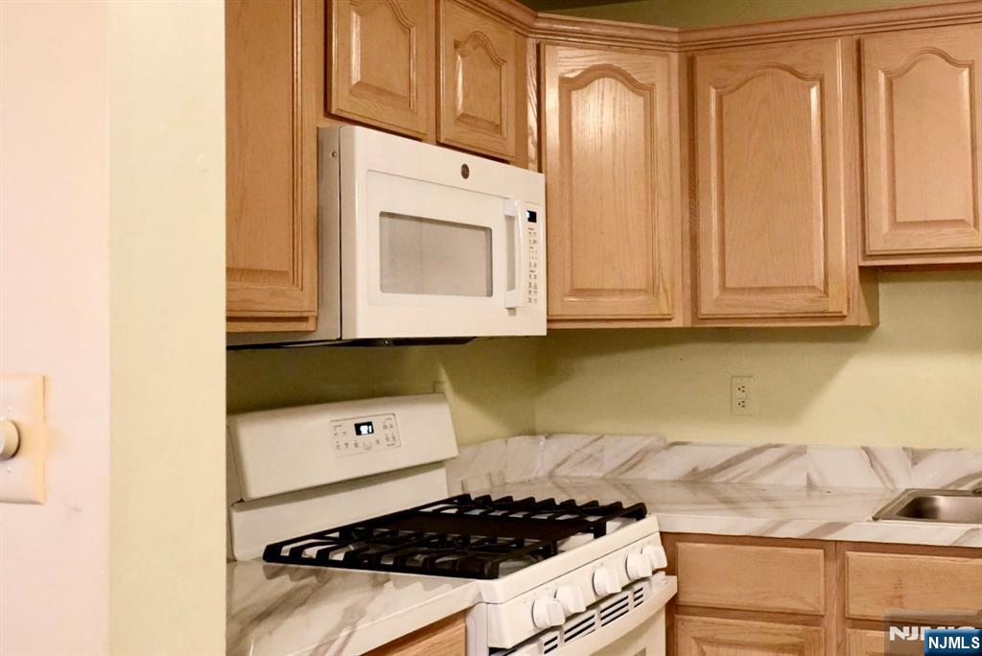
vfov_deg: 36.9
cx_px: 491
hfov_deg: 53.1
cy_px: 328
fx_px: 983
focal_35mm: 36
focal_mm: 24
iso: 5000
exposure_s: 1/160
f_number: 4
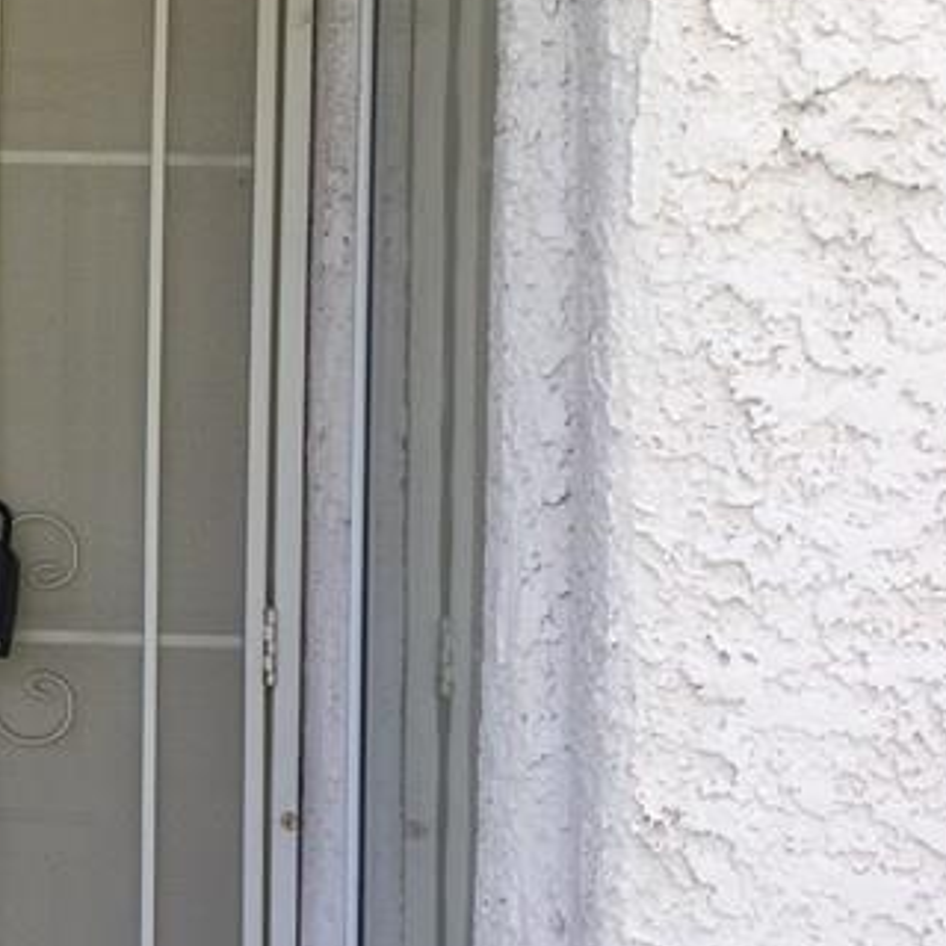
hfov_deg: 18.7
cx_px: -476
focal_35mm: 82
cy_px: 331
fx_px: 2535
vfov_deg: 21.1
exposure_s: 1/121
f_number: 2.2
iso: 32
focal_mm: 4.15
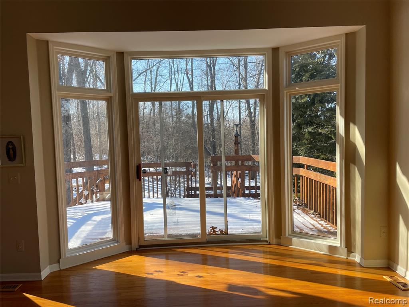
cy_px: 154
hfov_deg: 67.3
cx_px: 204
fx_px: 307
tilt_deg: -3.2
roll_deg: +3.2
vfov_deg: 53.1
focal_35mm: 26
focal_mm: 4.2
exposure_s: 1/759
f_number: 1.6
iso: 32
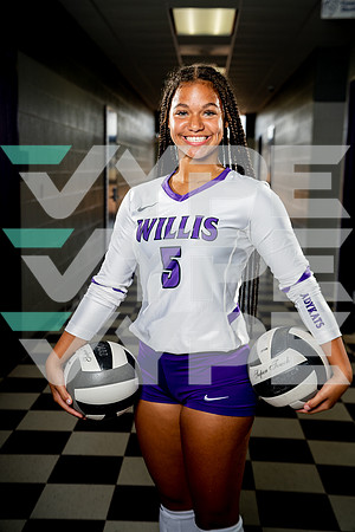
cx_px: 178
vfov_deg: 41.1
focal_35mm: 48
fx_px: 710
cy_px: 266
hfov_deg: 28.1
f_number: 4
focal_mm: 48
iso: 200
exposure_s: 1/250
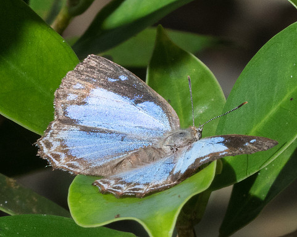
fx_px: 6779
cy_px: 144
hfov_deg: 2.5
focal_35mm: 771
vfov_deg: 2.0
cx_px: 143
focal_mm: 150
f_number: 25
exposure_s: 1/250
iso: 800
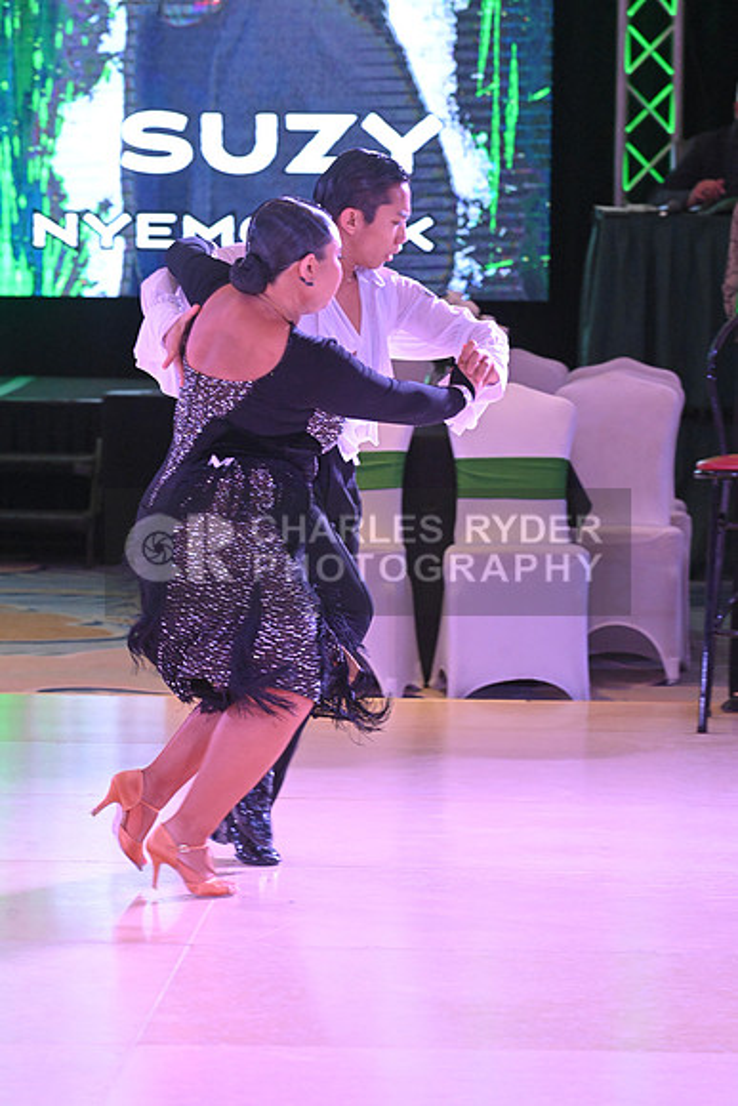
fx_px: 5378
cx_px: 369
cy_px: 553
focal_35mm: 175
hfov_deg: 7.9
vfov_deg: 11.7
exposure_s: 1/250
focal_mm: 175
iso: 5000
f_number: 7.1
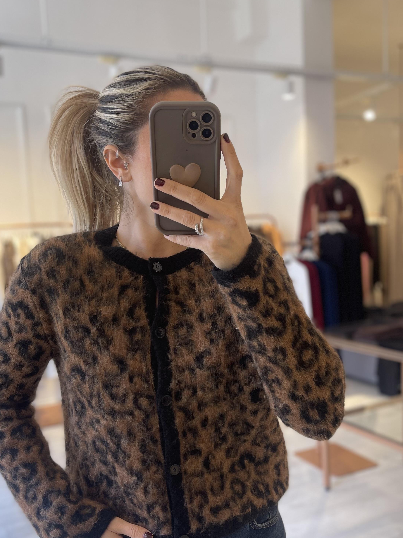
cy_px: 302
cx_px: 195
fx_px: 559
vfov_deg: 51.2
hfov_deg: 39.7
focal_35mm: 36
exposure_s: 1/100
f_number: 1.6
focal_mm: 5.1
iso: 64
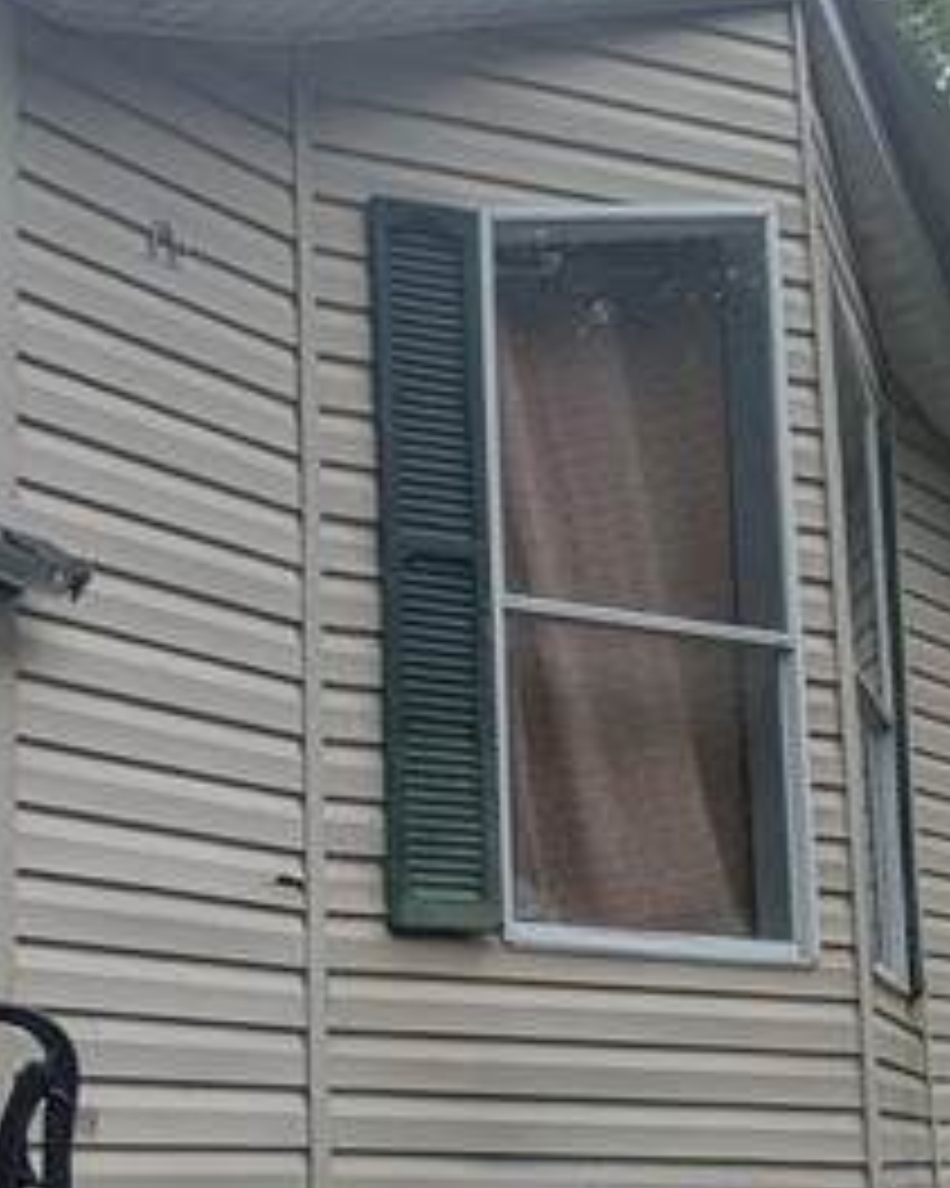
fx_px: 1864
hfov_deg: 25.1
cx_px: -257
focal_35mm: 53
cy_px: 868
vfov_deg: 34.7
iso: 51
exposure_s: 1/2915
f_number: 2.2
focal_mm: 1.83
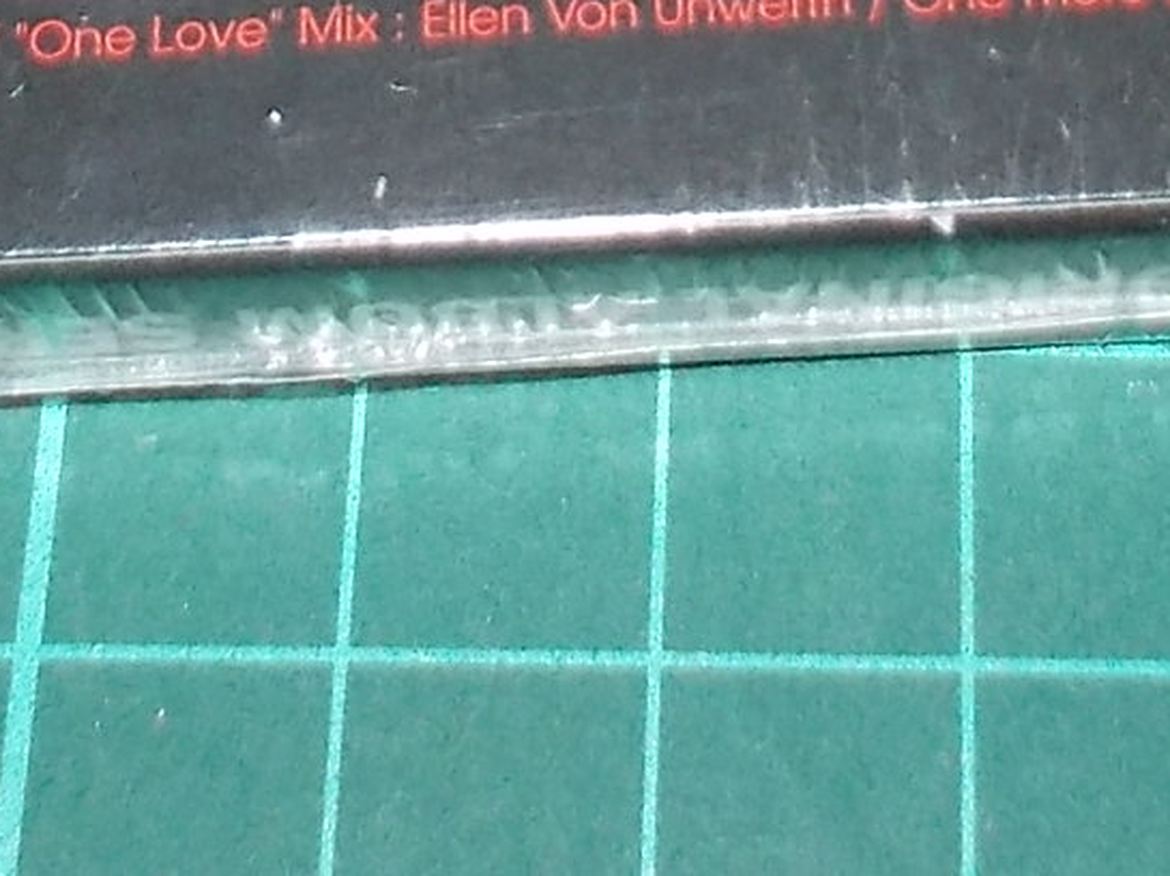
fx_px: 4087
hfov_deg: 16.2
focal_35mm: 121
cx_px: 796
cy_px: -902
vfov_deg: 11.1
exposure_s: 1/30
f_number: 3.3
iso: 200
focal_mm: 4.1
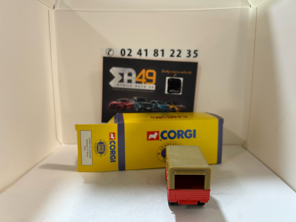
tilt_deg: -10.3
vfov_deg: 53.1
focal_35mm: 26
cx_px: 148
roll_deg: -0.2
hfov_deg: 67.3
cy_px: 111
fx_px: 222
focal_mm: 5.7
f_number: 1.5
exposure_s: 1/100
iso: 100
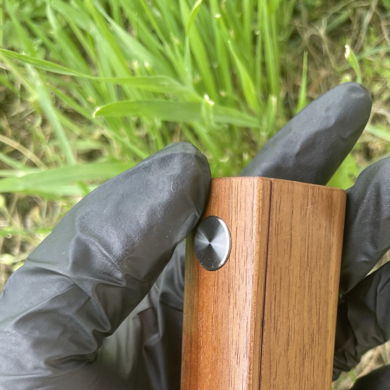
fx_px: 586
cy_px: 342
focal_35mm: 46
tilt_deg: -73.5
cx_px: 249
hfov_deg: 36.5
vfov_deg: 34.9
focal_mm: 4.2
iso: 32
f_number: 1.6
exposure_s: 1/152
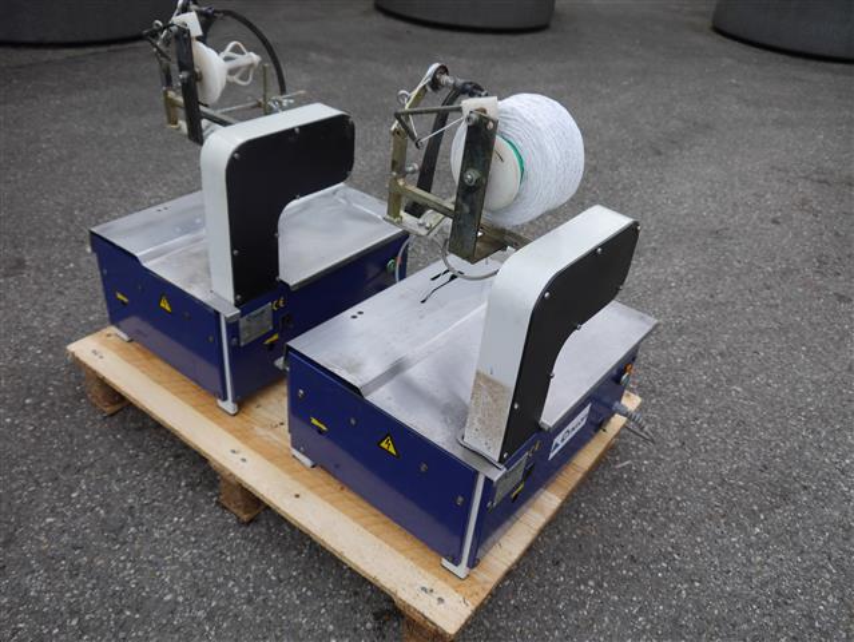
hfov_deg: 63.4
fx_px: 691
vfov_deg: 49.8
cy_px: 321
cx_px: 427
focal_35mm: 28
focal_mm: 14
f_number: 4
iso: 160
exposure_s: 1/160
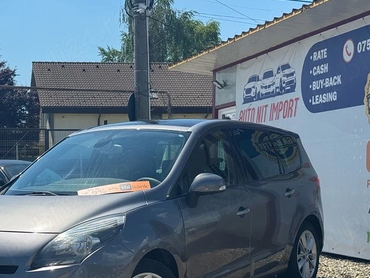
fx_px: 824
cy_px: 214
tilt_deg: -2.9
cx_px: 106
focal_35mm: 77
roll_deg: +1.0
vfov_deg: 19.0
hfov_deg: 25.1
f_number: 1.78
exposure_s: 1/4608
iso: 64
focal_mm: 6.76
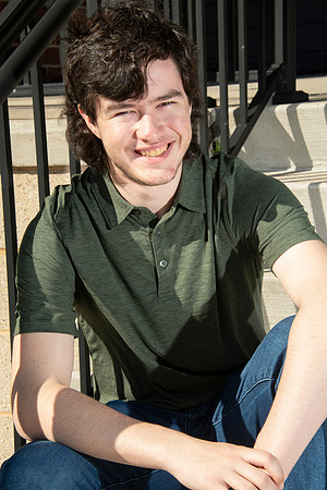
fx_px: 1362
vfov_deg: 20.4
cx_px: 164
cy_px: 245
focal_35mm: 100
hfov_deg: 13.7
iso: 400
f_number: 14
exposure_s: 1/160
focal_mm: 100
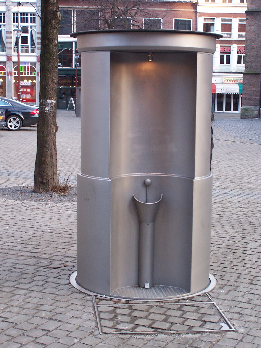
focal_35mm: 67
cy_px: 174
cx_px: 130
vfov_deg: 29.0
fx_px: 674
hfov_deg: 21.9
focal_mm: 11.1
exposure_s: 1/45
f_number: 3.2
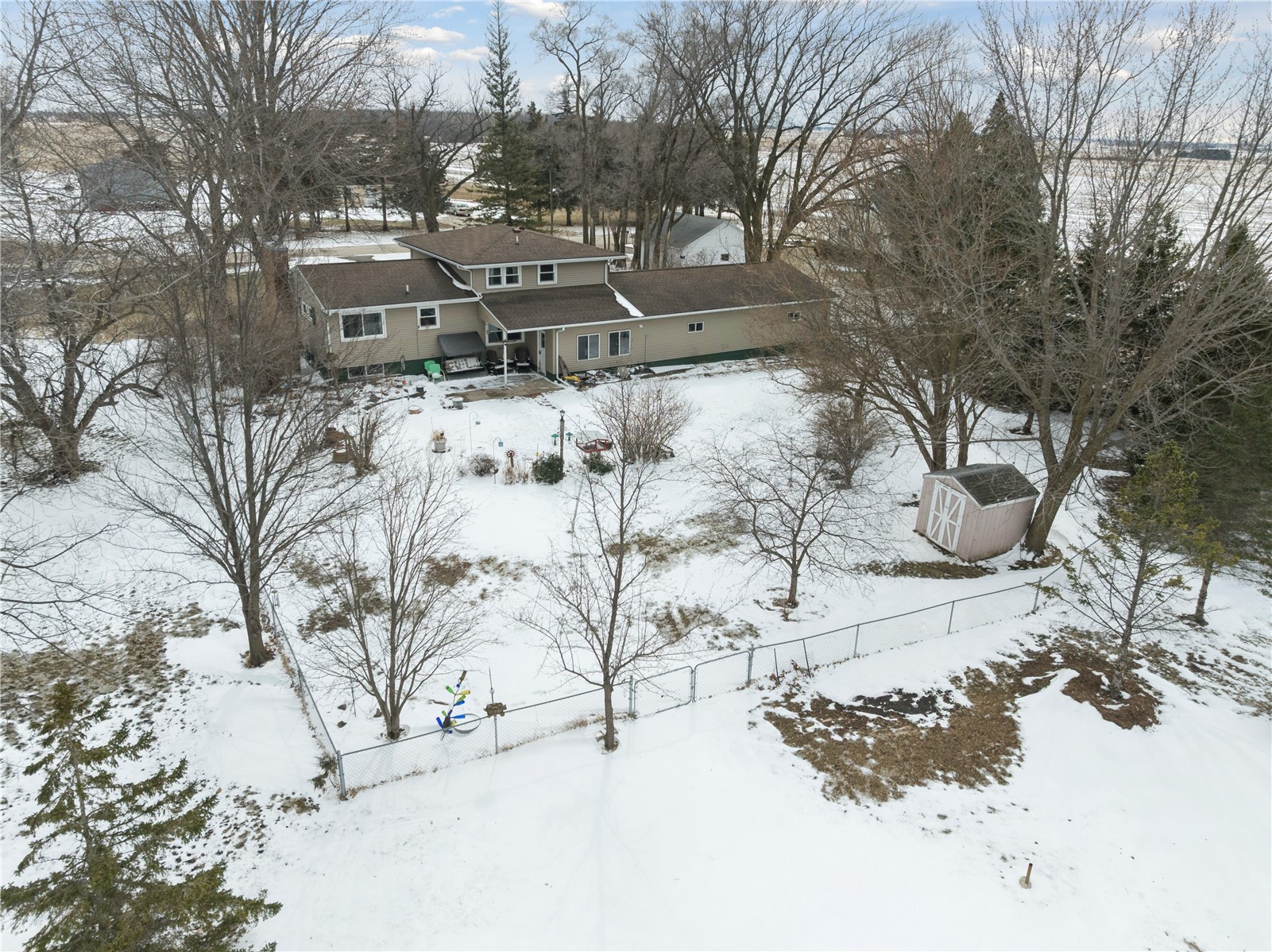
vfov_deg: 56.7
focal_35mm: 24
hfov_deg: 71.6
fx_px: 881
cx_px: 636
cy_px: 476
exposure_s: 1/3200
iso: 100
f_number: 2.8
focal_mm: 12.3
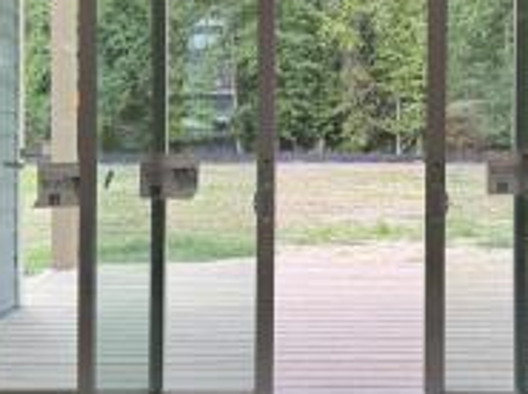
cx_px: 354
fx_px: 792
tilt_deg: -1.2
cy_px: 108
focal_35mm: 52
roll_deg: +0.2
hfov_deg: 36.5
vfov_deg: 27.6
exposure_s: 1/207
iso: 64
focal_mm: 6.76
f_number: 1.78
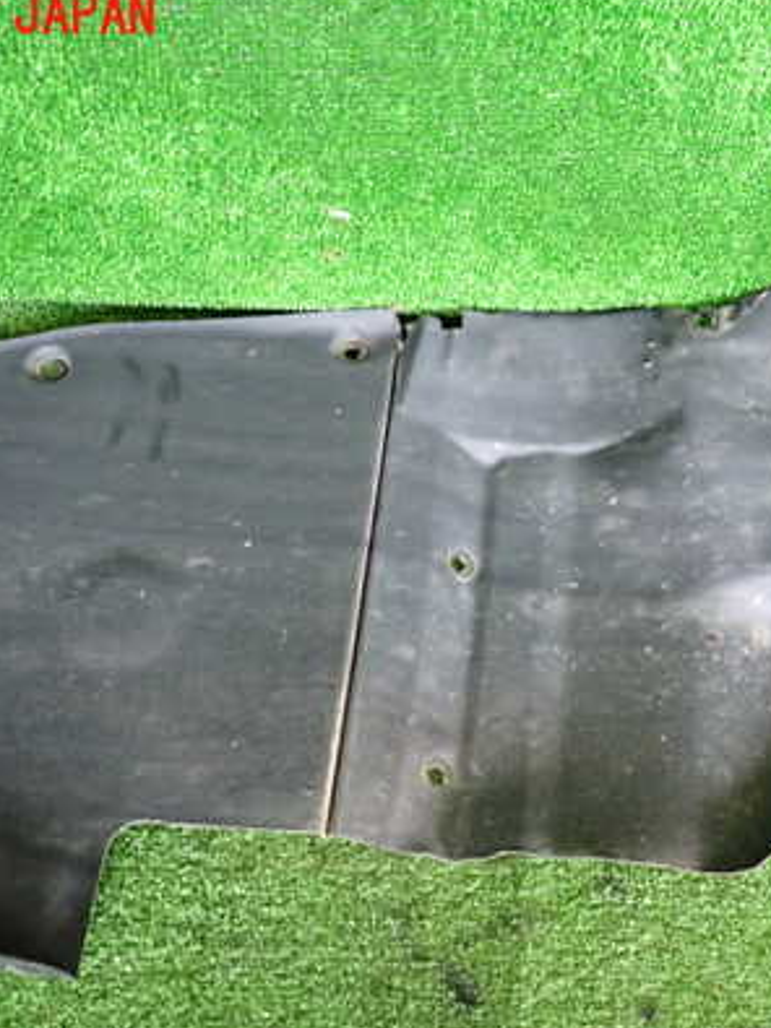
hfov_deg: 37.6
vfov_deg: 48.9
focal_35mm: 38
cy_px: 570
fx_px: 1129
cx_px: 464
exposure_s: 1/30
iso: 400
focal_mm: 4.5
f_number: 2
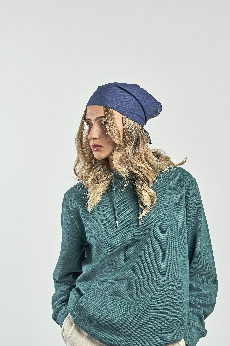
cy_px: 173
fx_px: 719
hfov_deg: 18.2
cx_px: 115
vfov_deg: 27.0
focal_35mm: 75
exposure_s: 1/160
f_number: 9
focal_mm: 50
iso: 320
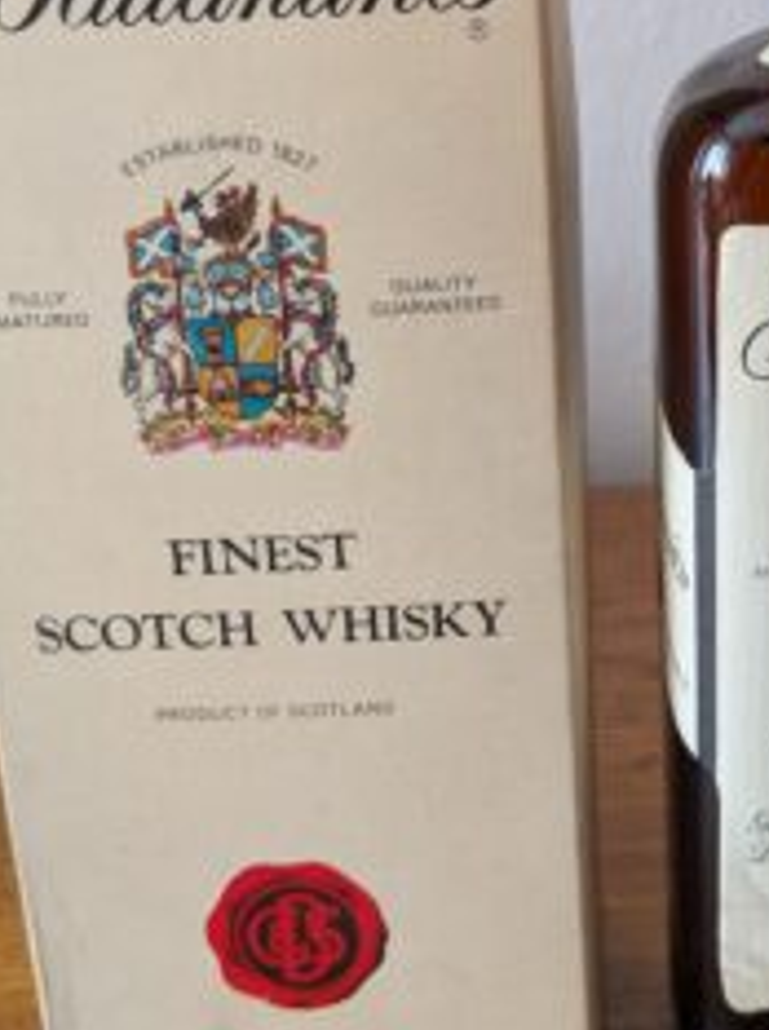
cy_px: 362
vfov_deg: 43.4
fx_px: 1277
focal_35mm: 43
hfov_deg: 32.8
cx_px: 579
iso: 472
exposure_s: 1/50
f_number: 1.89
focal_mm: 5.43
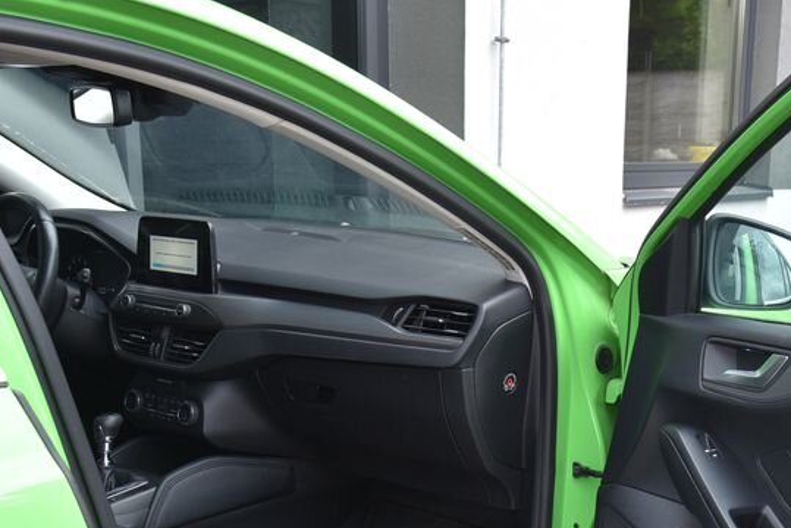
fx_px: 1253
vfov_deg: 23.2
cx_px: 528
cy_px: 477
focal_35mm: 57
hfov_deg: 34.7
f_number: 5.6
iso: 500
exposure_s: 1/125
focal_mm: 30
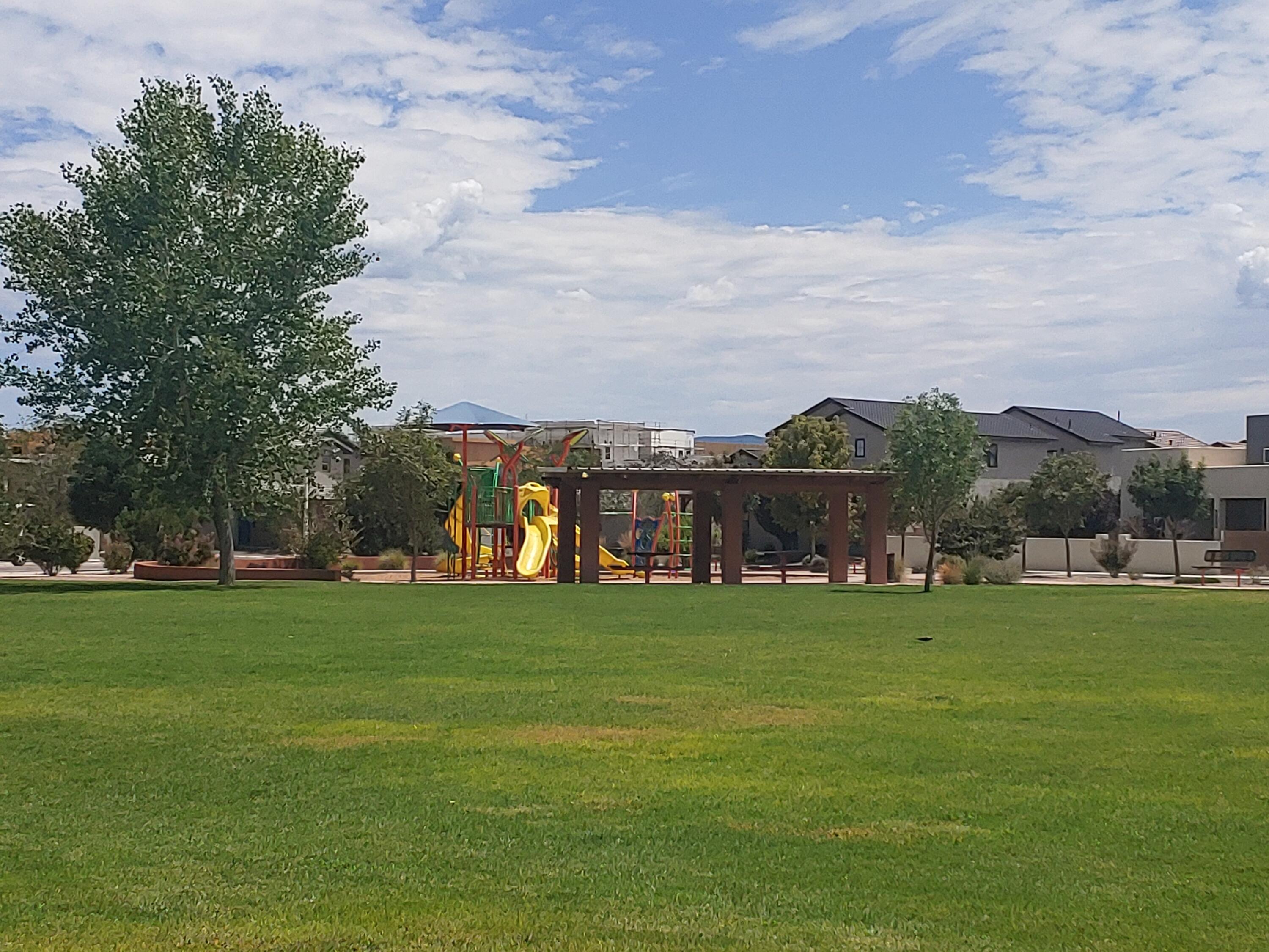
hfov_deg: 32.2
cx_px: 634
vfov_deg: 24.4
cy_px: 476
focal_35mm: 60
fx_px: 2200
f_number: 1.5
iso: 50
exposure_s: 1/5556
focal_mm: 4.23
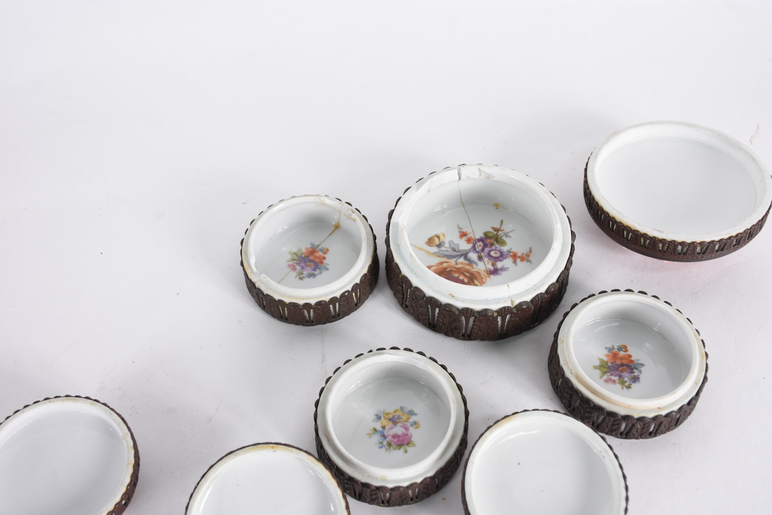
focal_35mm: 40
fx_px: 868
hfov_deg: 47.9
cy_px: 258
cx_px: 386
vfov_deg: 33.0
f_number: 6.3
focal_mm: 27
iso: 200
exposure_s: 1/50
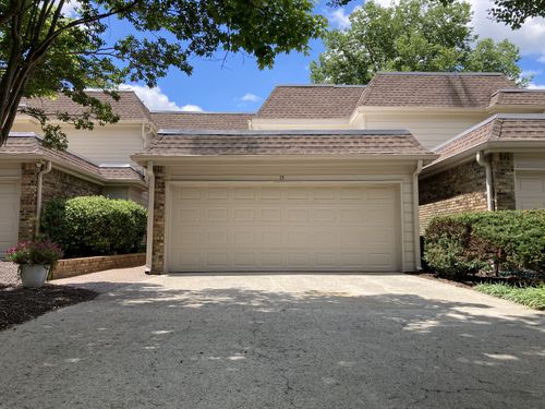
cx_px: 272
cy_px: 204
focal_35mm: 28
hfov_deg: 63.4
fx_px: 441
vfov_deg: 49.7
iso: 20
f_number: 1.8
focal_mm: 3.99
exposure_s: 1/1021
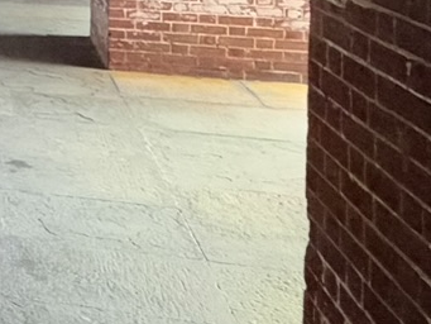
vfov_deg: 16.1
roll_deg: -0.5
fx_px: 1046
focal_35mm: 84
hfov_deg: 18.2
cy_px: -156
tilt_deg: -1.0
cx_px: -355
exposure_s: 1/60
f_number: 2.2
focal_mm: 2.22
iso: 1000
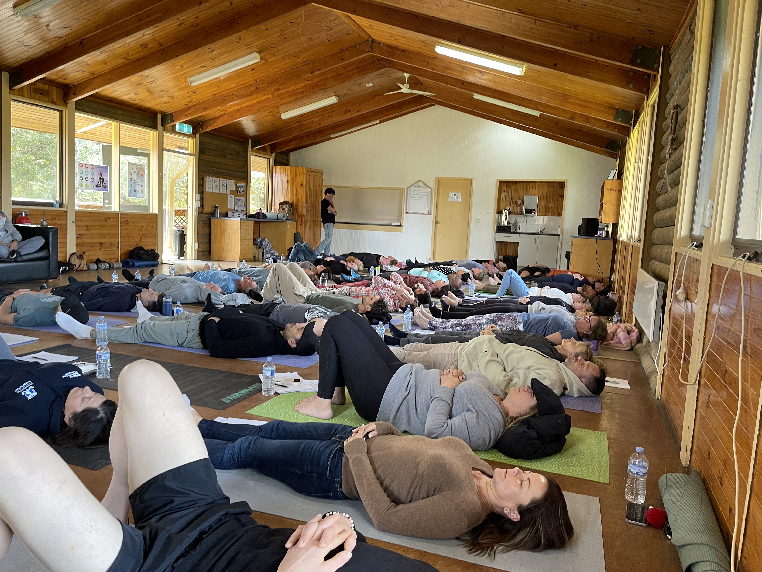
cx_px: 381
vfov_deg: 53.1
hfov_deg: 67.3
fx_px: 572
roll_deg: -2.7
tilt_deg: -6.8
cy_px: 286
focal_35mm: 26
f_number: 1.6
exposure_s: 1/50
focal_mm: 5.1
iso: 160
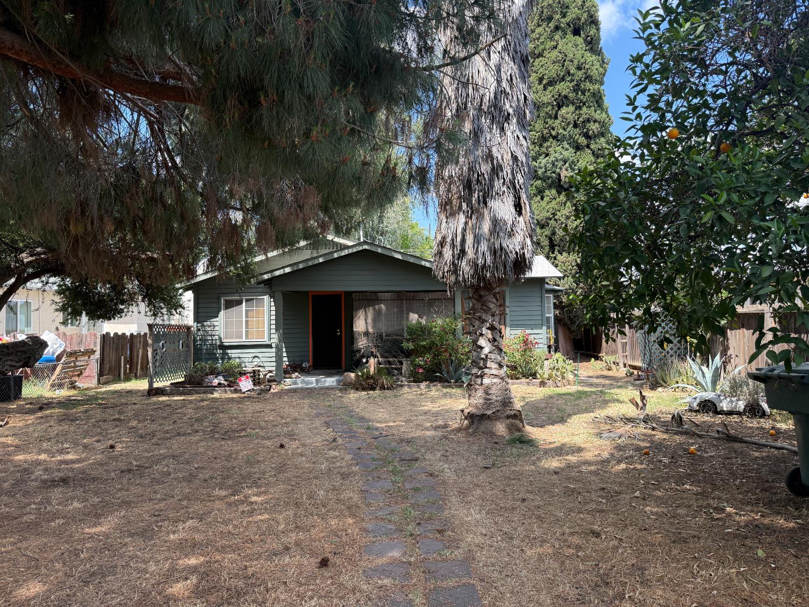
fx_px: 561
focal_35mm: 24
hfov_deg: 71.6
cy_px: 304
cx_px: 404
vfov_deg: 56.8
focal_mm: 6.76
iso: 100
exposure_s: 1/1046
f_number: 1.78
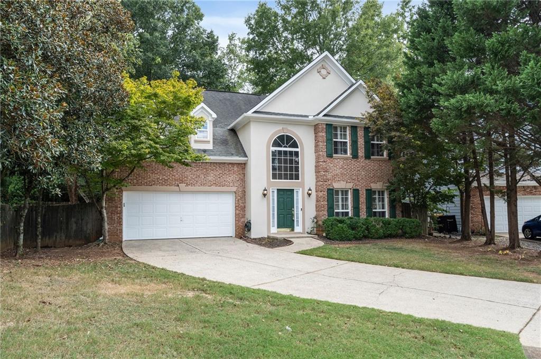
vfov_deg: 51.2
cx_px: 270
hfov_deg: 71.6
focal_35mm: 25
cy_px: 180
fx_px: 375
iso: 640
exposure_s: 1/40
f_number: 13
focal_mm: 25
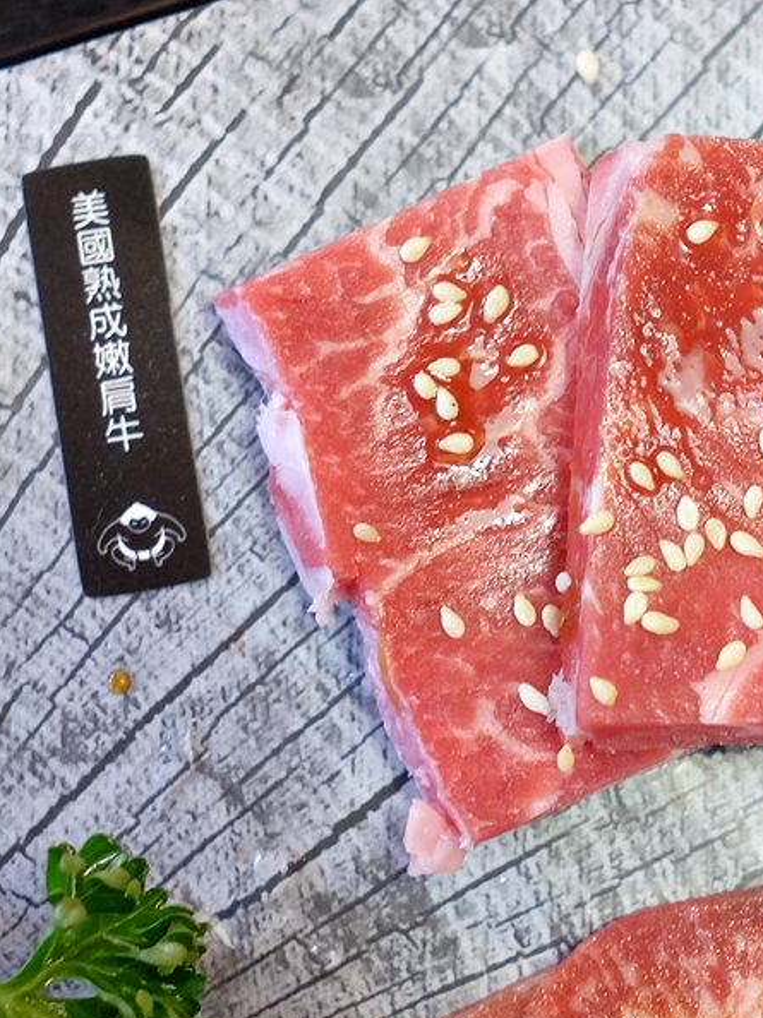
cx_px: 535
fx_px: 1500
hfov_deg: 28.3
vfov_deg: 37.5
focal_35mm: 51
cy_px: 512
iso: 1250
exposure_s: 1/56
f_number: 2.8
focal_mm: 23
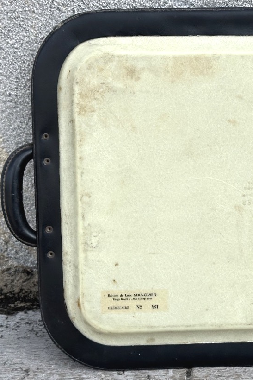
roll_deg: +0.9
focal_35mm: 67
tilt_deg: -24.2
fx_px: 706
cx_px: 250
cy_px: 190
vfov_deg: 30.1
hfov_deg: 19.7
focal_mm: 6.86
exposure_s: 1/1721
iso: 64
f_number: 1.78
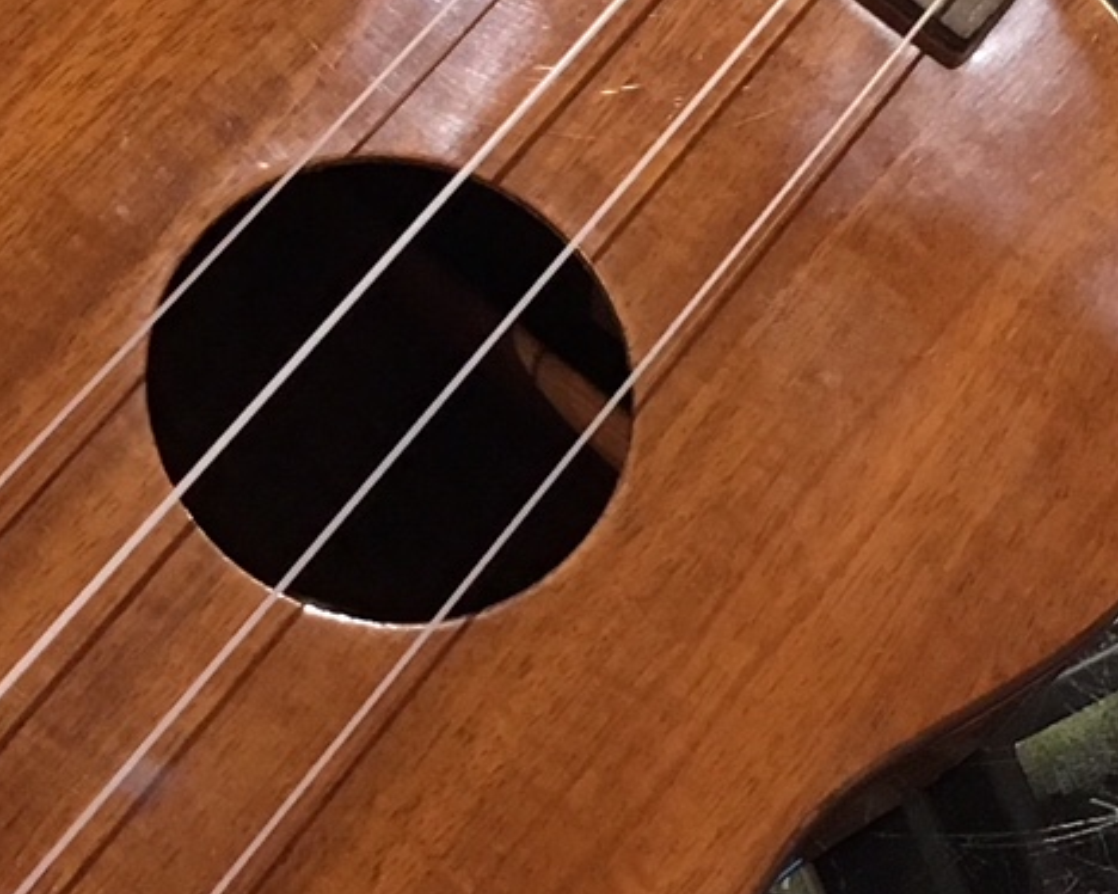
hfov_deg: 15.8
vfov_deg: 12.6
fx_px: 4035
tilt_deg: -67.6
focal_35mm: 122
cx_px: 440
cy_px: 215
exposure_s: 1/30
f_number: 2.2
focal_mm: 4.15
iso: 125
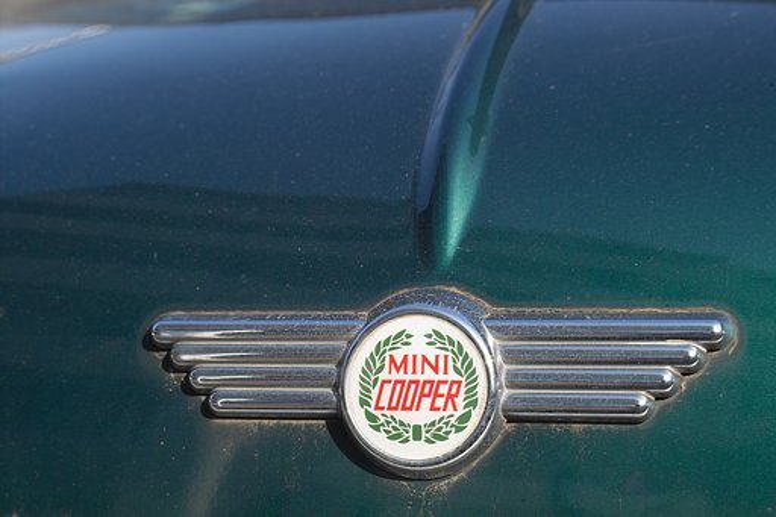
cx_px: 388
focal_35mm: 85
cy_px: 258
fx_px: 1832
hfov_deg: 23.9
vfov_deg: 16.1
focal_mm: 50
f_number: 8
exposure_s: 1/125
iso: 100
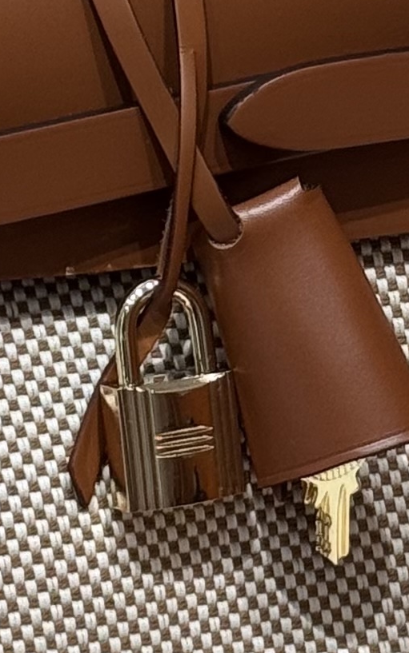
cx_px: 520
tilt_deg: -30.6
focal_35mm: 251
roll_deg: -0.1
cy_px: 209
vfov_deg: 8.4
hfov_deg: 5.2
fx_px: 4474
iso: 100
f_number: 1.78
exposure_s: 1/108
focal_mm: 6.76
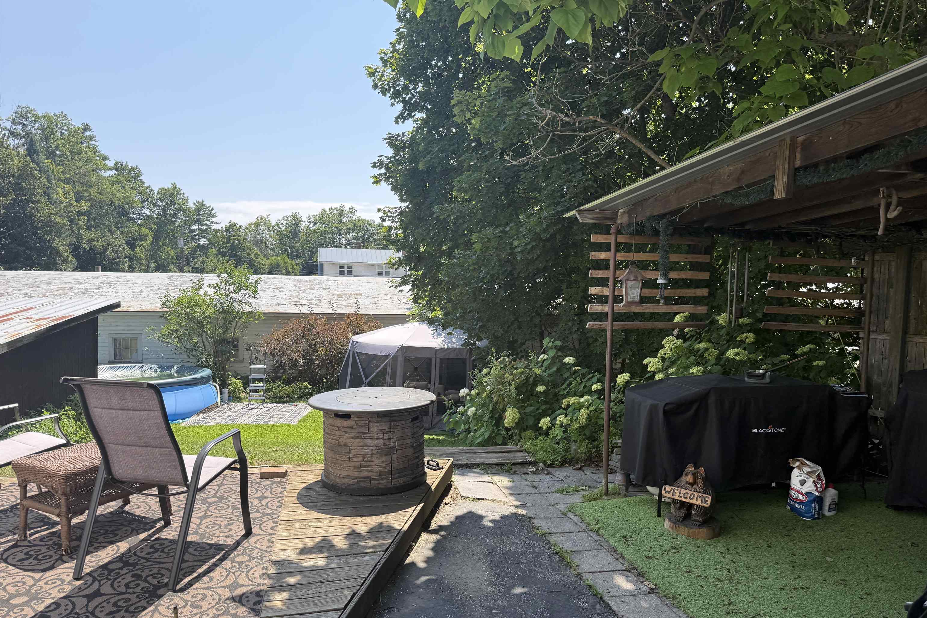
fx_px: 644
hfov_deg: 71.5
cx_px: 463
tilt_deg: -2.4
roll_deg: -1.8
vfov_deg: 51.2
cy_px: 334
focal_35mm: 25
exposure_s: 1/1337
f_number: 1.78
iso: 80
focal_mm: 6.76
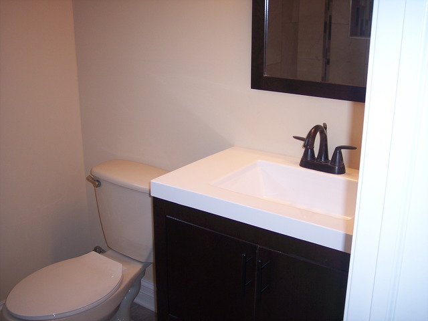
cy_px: 160
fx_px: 482
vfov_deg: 36.8
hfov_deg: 47.9
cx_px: 214
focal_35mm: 39
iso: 100
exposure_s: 1/60
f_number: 2.8
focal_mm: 8
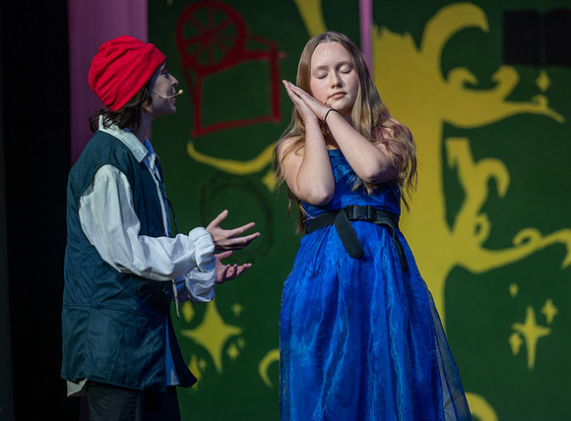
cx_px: 340
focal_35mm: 207
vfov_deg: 7.1
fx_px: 3399
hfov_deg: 9.6
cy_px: 199
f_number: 2.8
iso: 100
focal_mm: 165
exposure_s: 1/250
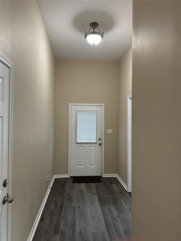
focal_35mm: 24
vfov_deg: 71.6
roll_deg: -1.1
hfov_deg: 56.8
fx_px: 167
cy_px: 120
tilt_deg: -0.3
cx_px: 90
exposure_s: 1/60
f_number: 1.78
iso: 250
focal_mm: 6.86
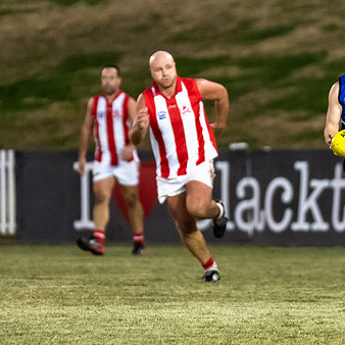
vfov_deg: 2.1
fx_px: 9201
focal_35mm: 816
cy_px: 69
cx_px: 316
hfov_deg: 2.1
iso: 4500
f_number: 2.8
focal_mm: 240
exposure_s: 1/1250
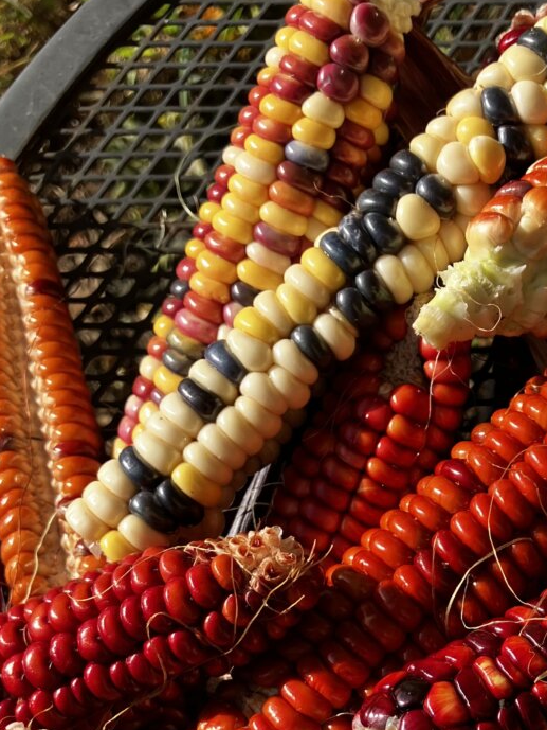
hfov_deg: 22.3
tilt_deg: -69.2
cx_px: 445
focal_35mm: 65
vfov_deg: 28.1
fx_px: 1369
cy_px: 717
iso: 32
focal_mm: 3.99
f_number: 1.8
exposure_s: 1/952
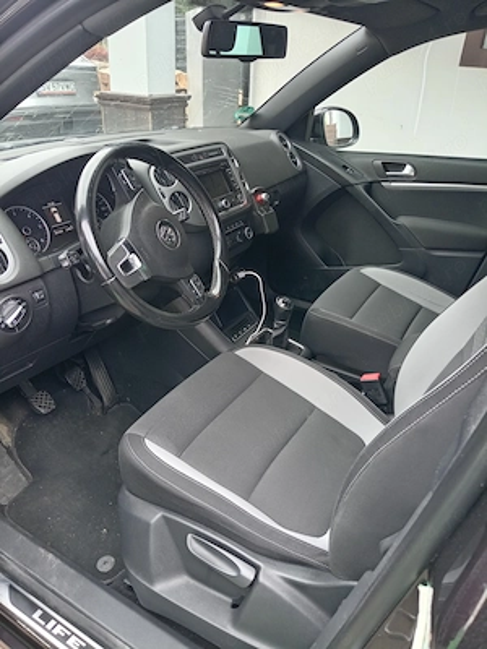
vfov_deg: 67.3
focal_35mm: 26
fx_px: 488
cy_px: 324
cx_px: 244
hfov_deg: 53.1
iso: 149
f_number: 1.8
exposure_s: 1/50
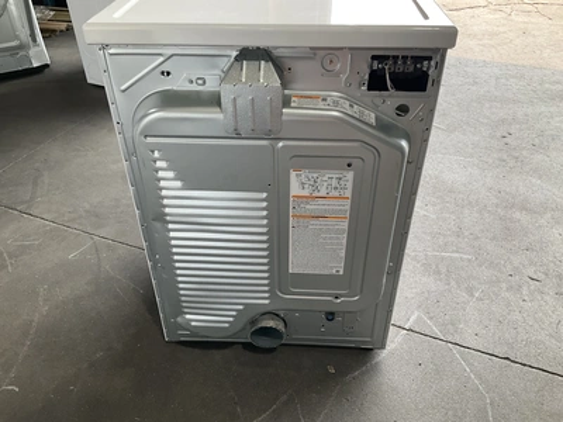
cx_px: 282
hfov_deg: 61.7
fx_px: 472
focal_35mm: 29
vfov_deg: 48.2
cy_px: 211
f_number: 1.8
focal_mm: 3
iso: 32
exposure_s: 1/122
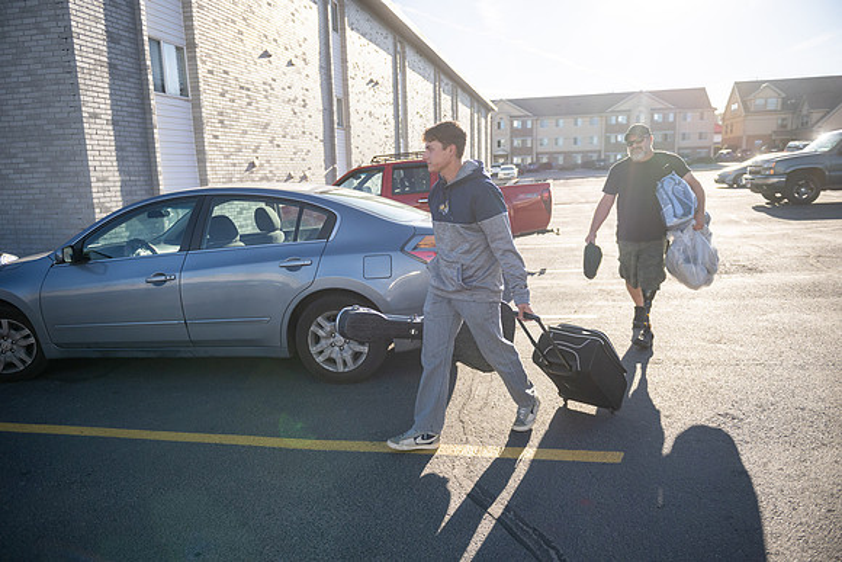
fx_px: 561
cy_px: 281
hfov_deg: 73.7
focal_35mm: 24
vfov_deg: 53.2
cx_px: 421
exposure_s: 1/3200
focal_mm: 24
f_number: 2.8
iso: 200
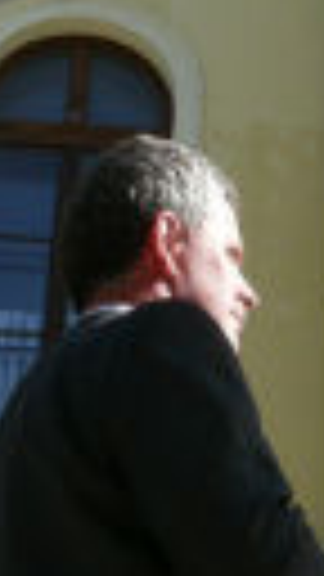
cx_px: 572
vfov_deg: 15.9
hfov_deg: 8.7
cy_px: 135
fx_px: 2047
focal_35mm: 134
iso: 100
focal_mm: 7.4
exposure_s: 1/320
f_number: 5.6
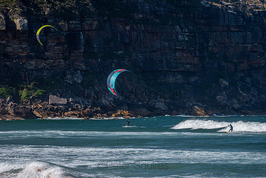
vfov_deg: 6.5
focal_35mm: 210
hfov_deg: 9.8
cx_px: 133
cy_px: 89
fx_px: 1552
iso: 360
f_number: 5.6
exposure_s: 1/4000
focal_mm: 210
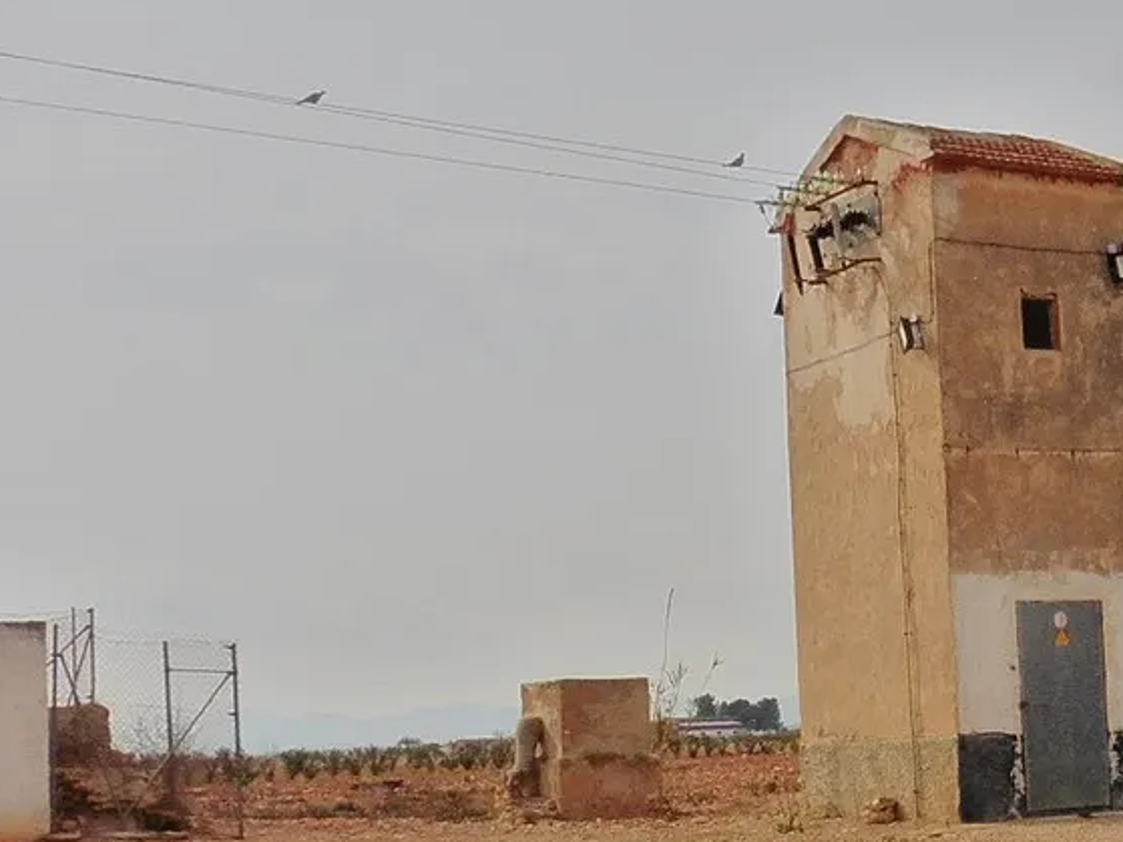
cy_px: 695
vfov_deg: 26.0
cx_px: 950
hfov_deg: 33.6
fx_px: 1784
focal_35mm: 55
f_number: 4.5
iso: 100
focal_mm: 4.3
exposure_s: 1/1600
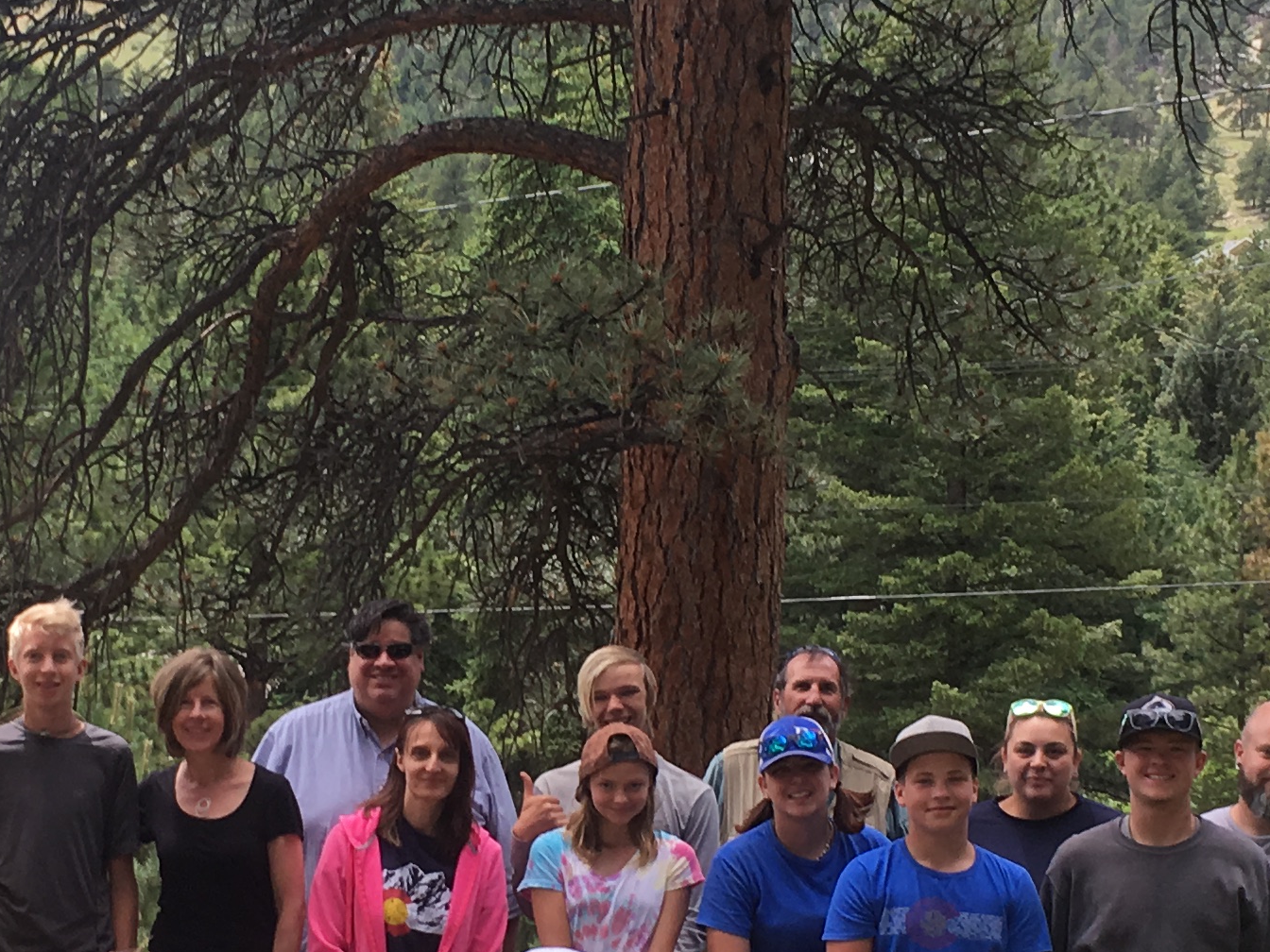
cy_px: 731
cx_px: 466
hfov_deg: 22.4
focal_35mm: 87
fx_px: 3192
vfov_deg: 16.9
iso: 25
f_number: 2.2
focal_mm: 4.15
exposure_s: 1/377
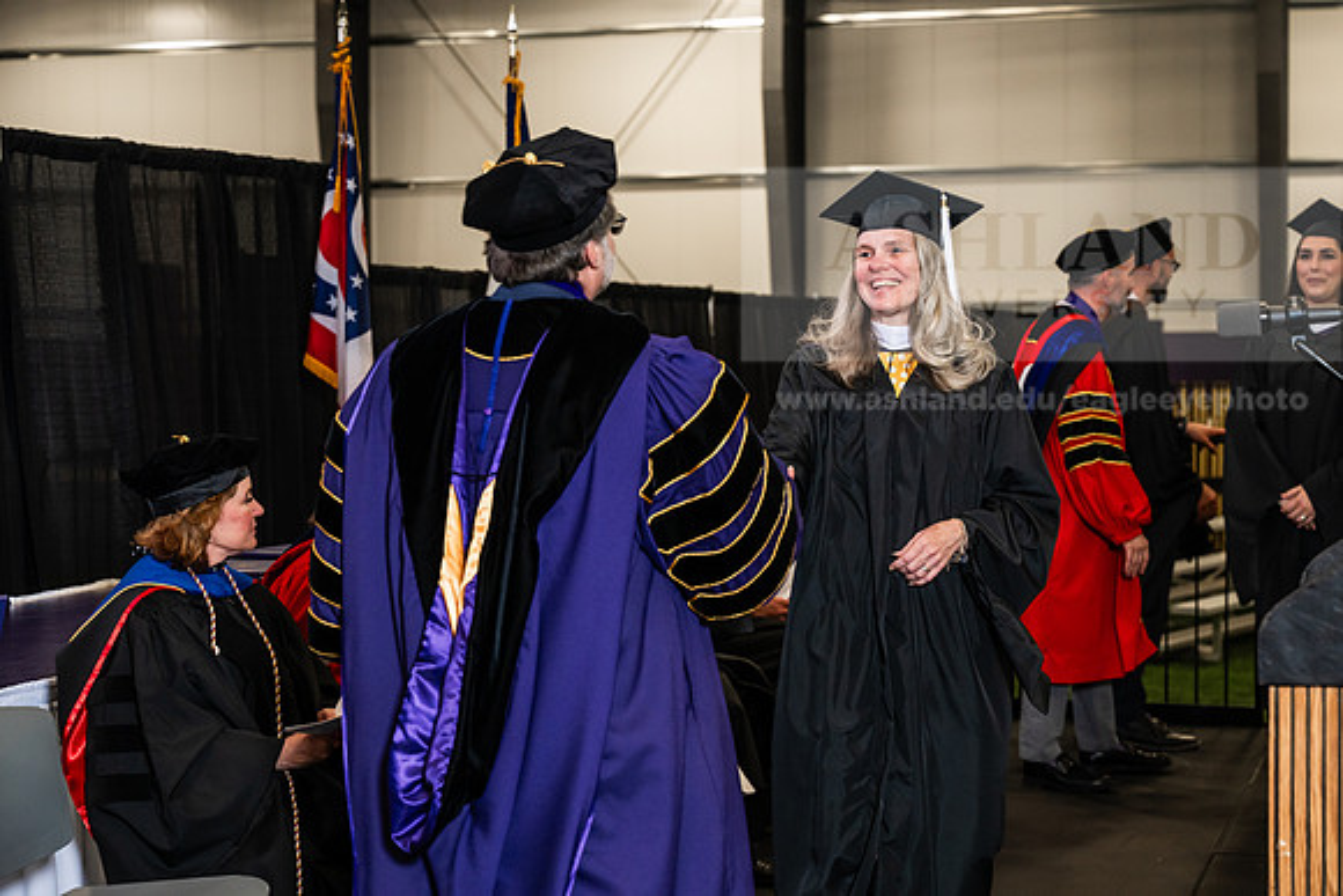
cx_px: 672
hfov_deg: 28.8
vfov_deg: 19.5
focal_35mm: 70
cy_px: 448
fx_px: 2612
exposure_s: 1/200
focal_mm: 70
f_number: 4.5
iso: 1250
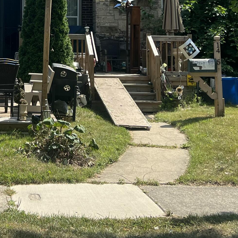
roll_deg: -1.1
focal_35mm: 71
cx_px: 13
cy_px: -8
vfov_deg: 23.2
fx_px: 552
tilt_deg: +5.1
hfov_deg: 23.5
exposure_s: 1/3831
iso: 50
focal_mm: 5.7
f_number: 1.5
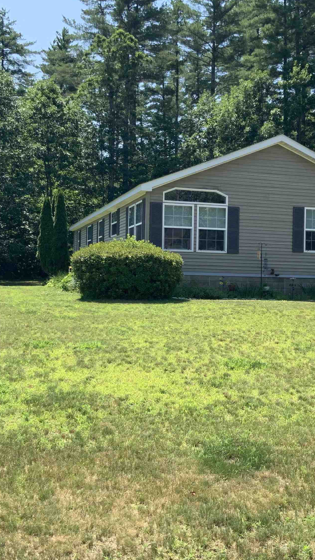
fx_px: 638
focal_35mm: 43
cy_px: 279
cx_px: 188
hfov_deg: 27.7
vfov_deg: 47.4
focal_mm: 3
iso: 16
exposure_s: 1/944
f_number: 1.8
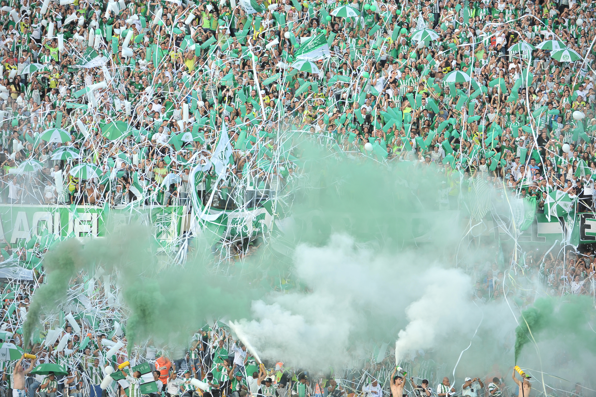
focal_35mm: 200
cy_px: 198
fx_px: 3309
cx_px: 298
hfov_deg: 10.3
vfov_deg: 6.9
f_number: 4
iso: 320
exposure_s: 1/200
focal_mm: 200
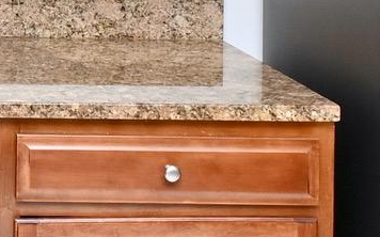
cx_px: -116
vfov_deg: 13.6
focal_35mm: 88
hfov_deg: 21.3
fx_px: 911
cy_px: -164
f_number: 7.1
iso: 250
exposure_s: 1/160
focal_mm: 10
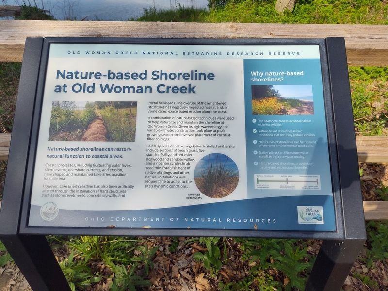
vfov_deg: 58.9
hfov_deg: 73.9
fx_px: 258
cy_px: 146
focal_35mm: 23
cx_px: 194
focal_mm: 5.56
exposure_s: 1/1697
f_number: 1.8
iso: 100
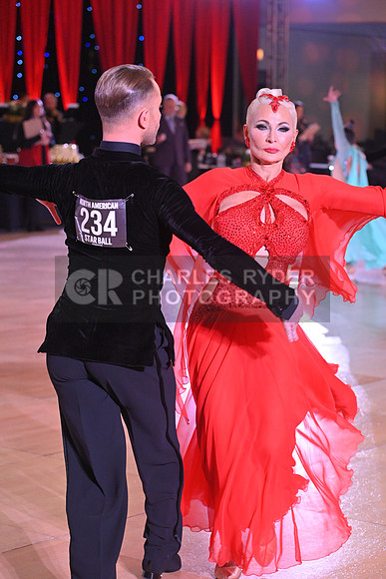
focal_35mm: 95
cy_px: 290
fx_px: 1527
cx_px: 193
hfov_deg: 14.4
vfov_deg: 21.5
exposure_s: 1/320
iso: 3200
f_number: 5
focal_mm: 95
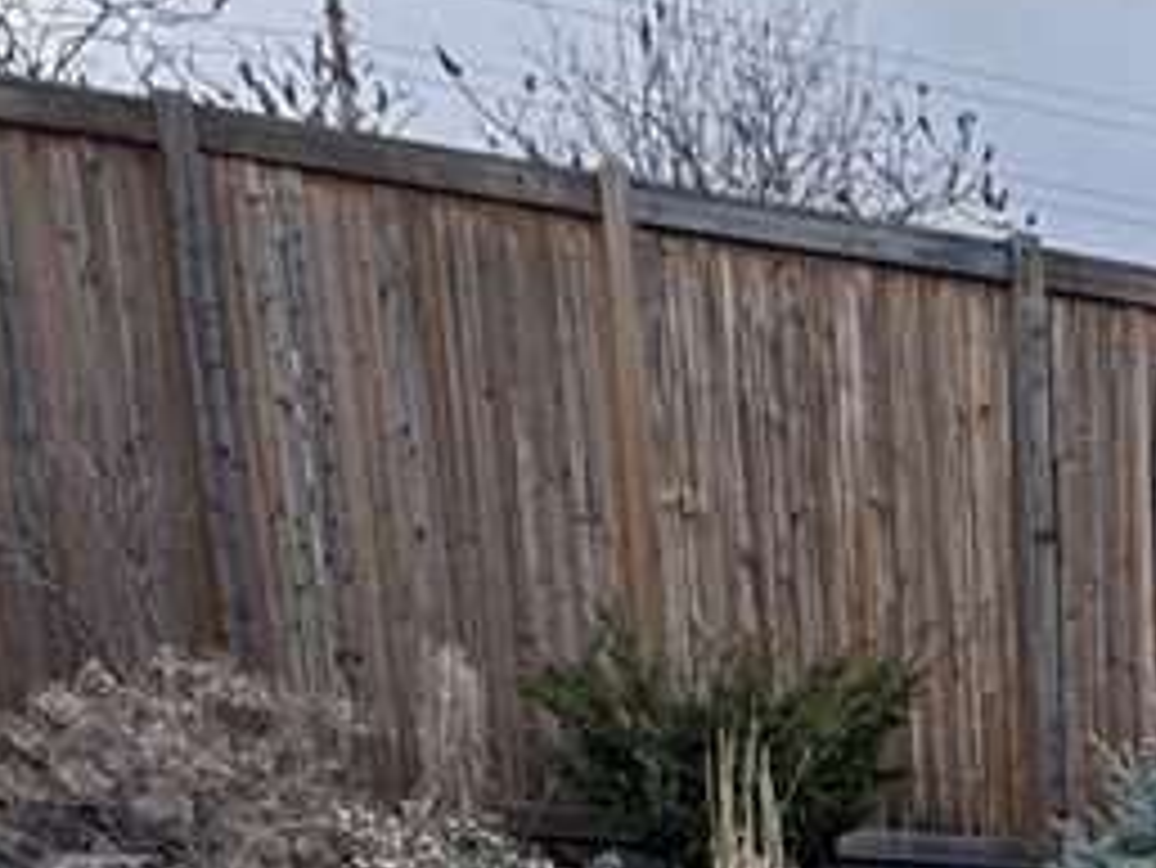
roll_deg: -2.0
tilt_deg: -19.6
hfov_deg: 19.2
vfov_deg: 13.0
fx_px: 2907
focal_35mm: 87
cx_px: 1813
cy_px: 2060
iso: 64
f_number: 2.2
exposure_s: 1/99
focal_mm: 2.22
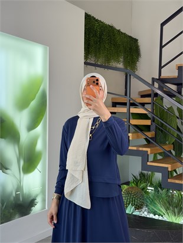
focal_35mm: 48
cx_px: 92
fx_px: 338
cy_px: 122
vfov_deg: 39.6
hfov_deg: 30.3
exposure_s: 1/173
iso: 64
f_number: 1.78
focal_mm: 6.76
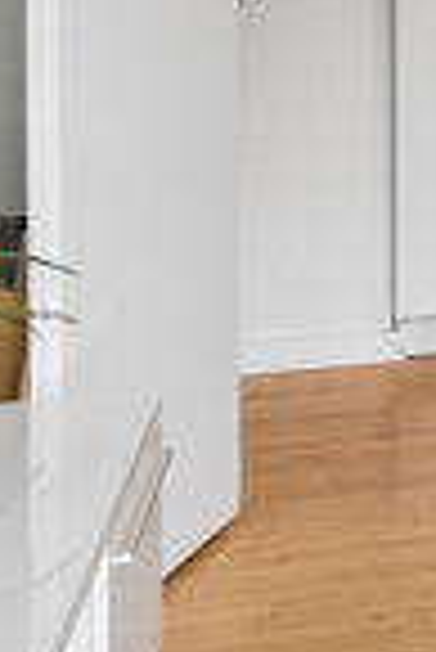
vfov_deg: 15.4
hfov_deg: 8.2
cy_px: -106
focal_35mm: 128
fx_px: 2327
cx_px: 1528
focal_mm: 15.5
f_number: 8
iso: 200
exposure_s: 1/13
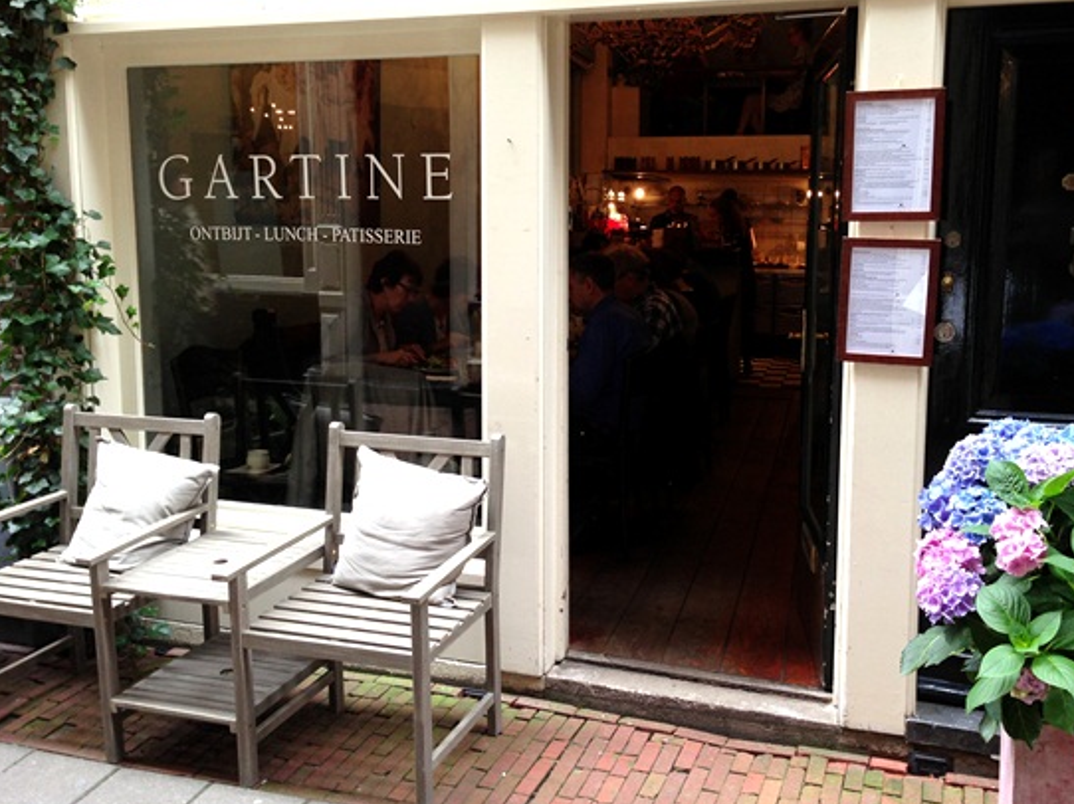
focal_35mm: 39
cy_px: 390
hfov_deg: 47.8
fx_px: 1209
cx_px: 585
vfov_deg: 36.8
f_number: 2.4
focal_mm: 4.13
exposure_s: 1/20
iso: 50
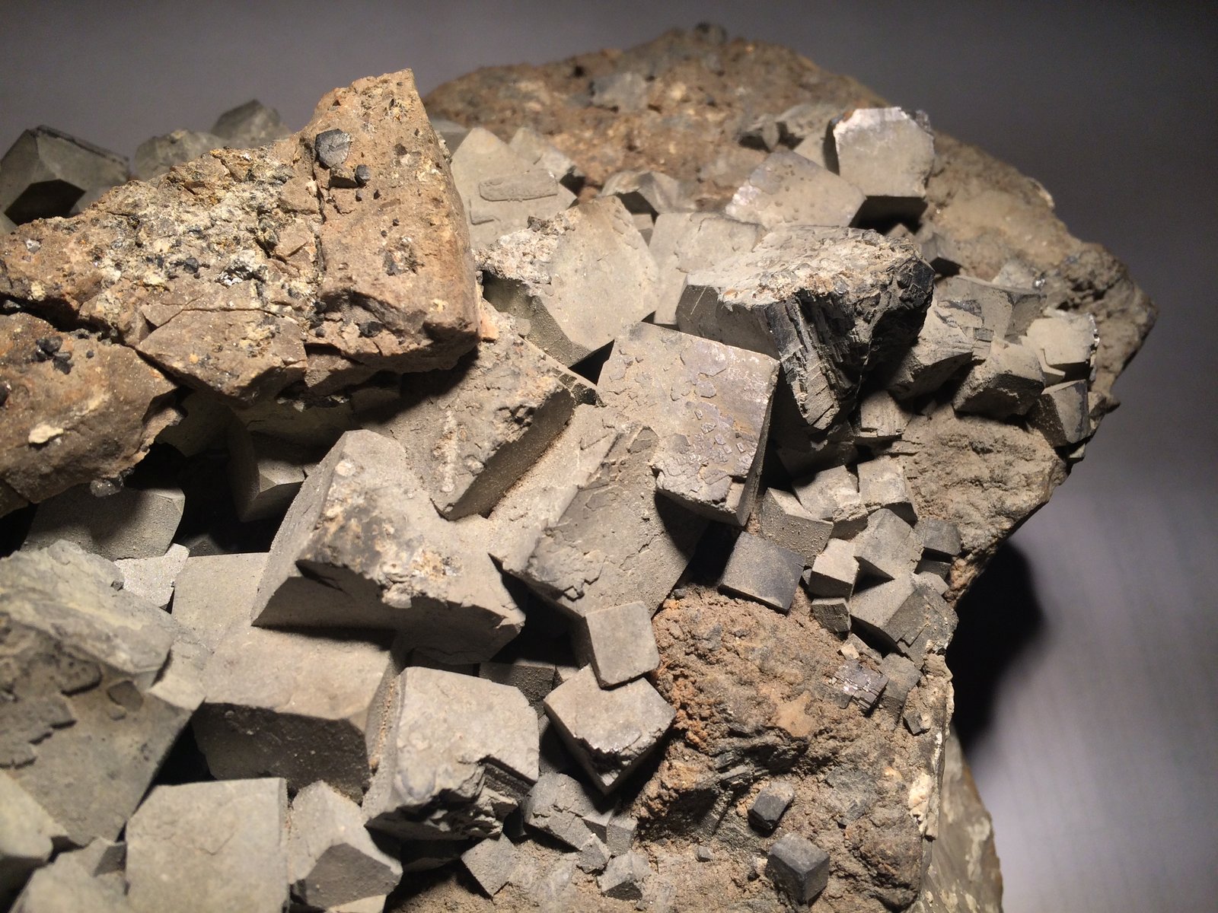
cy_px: 456
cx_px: 609
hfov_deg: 61.7
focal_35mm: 29
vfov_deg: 48.2
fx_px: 1020
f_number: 2.2
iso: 32
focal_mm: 4.15
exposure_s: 1/265
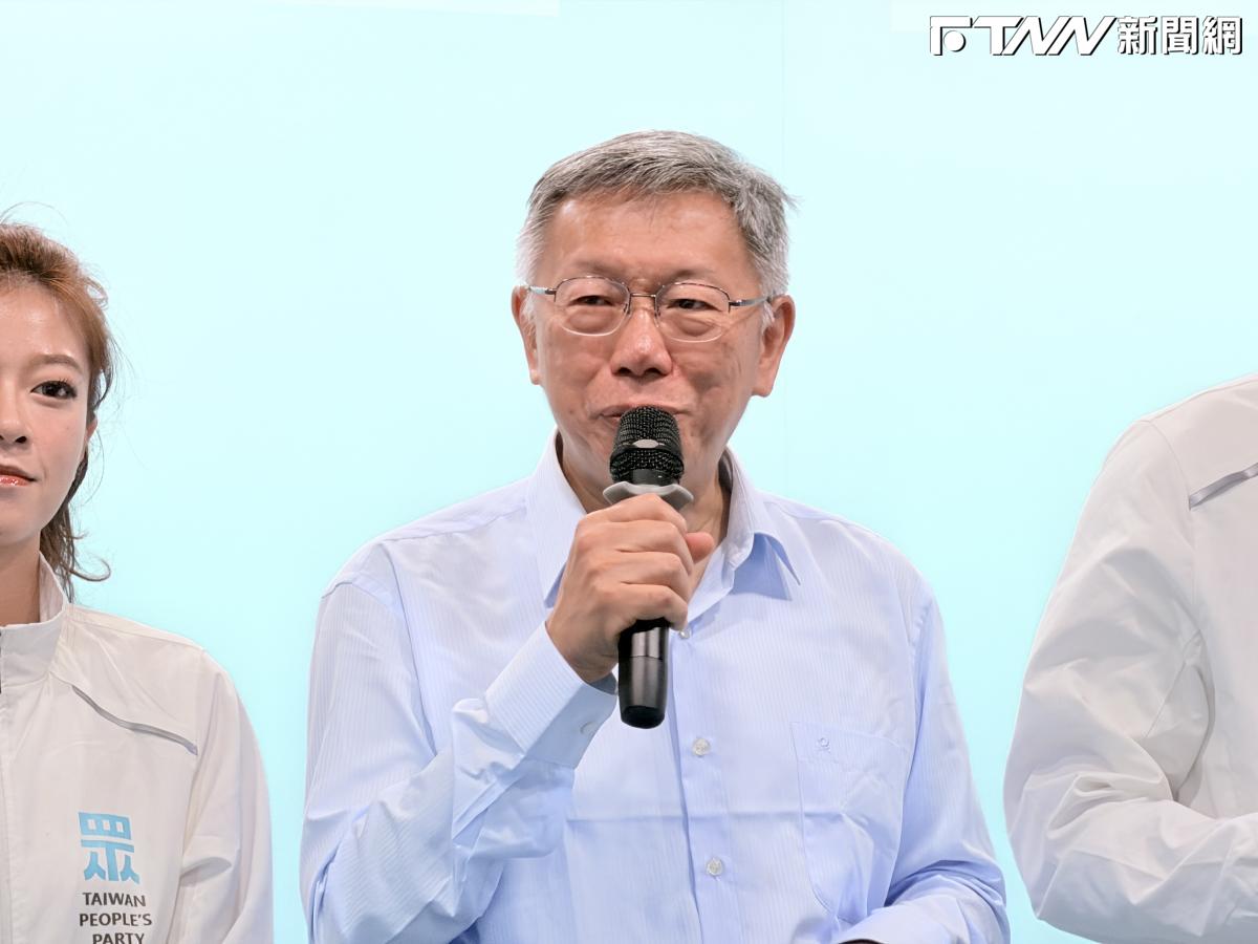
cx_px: 629
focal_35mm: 200
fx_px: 7268
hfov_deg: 9.9
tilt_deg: +5.8
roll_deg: +0.5
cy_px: 472
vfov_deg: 7.4
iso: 160
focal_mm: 16.89
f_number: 2.8
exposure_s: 1/120
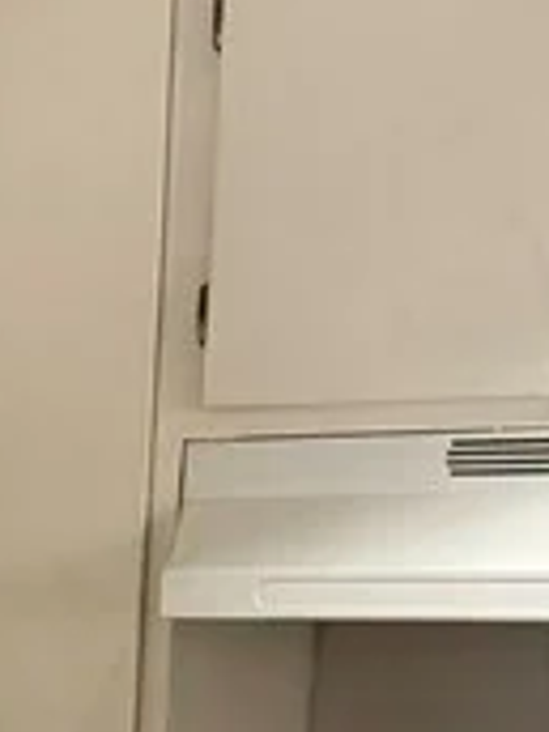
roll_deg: -0.9
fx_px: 3024
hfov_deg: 9.7
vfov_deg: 12.8
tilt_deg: -14.0
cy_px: 1243
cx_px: -532
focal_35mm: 143
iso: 160
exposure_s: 1/60
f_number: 1.78
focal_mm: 6.76
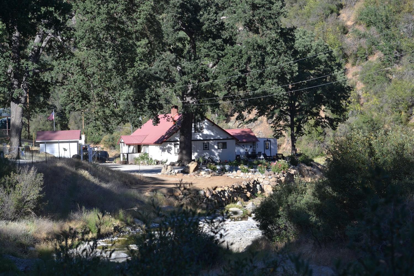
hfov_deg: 18.9
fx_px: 1242
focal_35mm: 108
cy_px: 138
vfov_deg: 12.7
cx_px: 207
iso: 100
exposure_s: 1/200
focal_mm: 72
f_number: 7.1
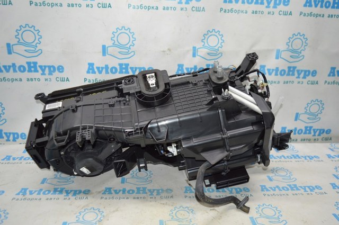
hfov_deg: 62.0
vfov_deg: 43.5
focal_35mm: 30
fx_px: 282
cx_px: 170
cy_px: 112
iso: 400
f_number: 4
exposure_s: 1/60
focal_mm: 20
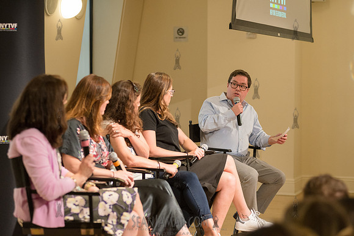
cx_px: 177
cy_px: 118
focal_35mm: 105
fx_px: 1033
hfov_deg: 19.5
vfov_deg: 13.0
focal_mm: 105
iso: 2500
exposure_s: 1/160
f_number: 4
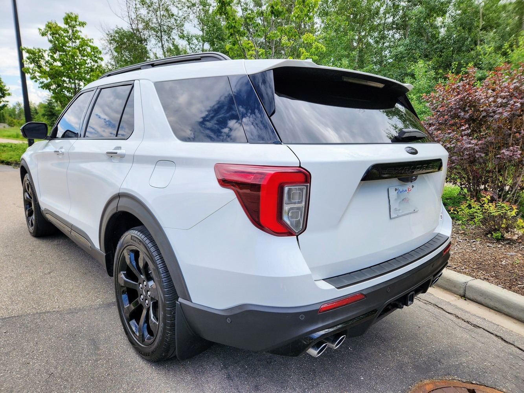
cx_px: 262
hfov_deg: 73.9
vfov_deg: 58.9
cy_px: 196
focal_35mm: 23
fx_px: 348
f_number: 1.8
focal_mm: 5.4
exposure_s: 1/794
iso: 20
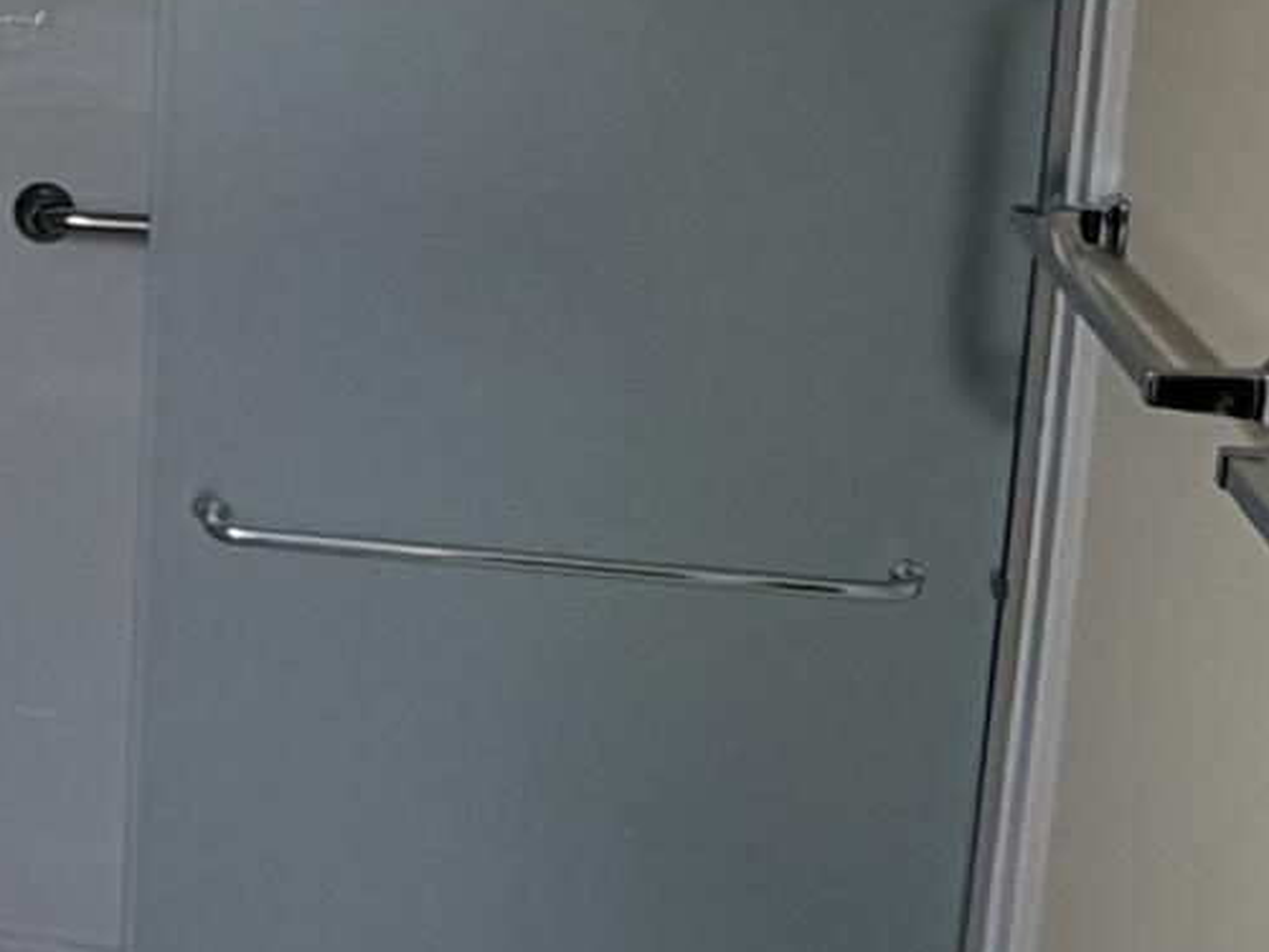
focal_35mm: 84
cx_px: -442
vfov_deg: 17.4
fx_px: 3079
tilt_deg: -10.1
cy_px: 185
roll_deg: +0.2
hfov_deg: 20.9
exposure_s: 1/120
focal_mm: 2.22
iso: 100
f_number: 2.2
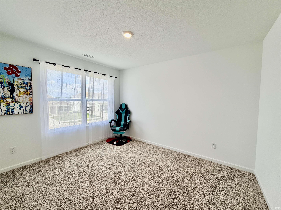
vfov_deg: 85.7
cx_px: 140
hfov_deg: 102.1
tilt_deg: -3.3
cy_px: 105
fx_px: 114
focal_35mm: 14
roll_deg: -1.0
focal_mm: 2.22
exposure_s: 1/159
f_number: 2.2
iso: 40
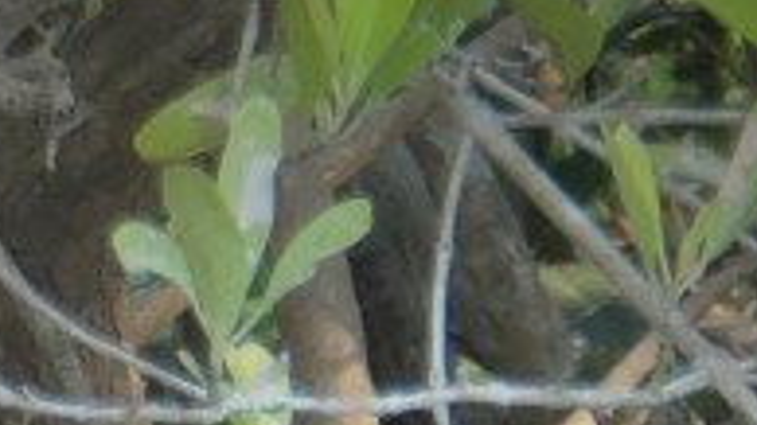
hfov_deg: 1.1
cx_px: 281
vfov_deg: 0.6
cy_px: 1127
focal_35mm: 1936
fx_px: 38850
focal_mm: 132
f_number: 6.4
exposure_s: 1/125
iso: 500
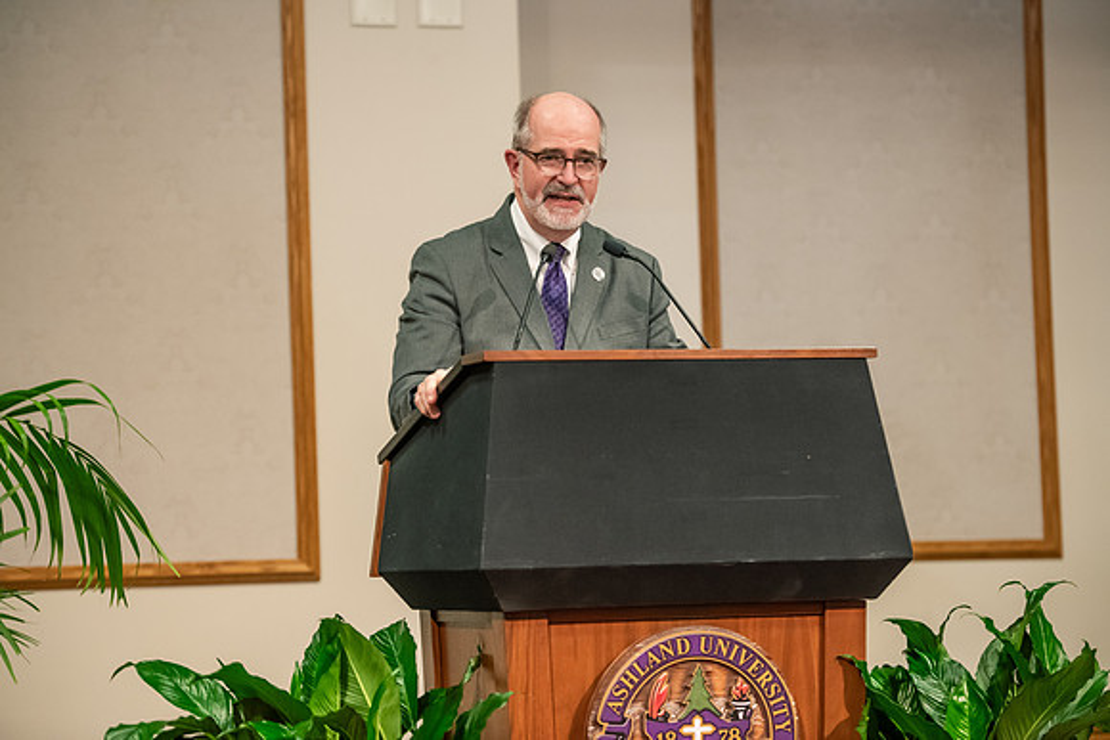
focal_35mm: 110
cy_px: 370
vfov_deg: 12.5
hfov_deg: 18.6
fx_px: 3392
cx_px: 555
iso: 2500
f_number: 3.2
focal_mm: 110
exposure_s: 1/160
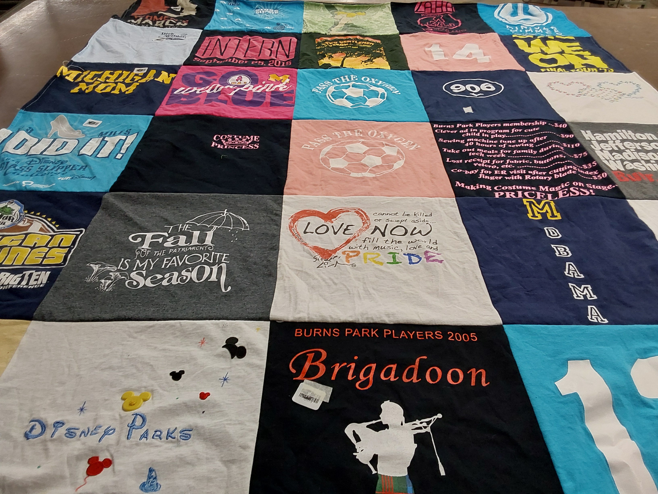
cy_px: 247
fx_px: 532
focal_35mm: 28
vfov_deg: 49.7
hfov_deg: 63.4
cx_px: 329
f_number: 1.9
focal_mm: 2.91
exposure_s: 1/60
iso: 80
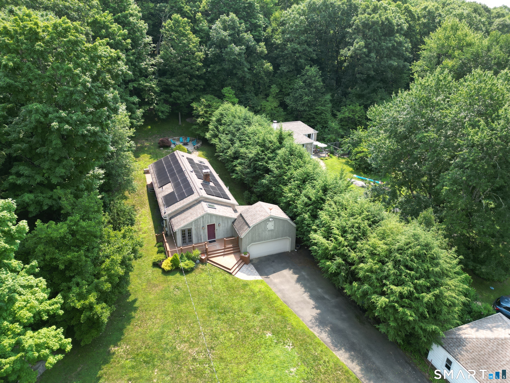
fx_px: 354
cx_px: 255
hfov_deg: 71.6
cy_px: 192
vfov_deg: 56.8
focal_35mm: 24
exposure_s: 1/640
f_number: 1.7
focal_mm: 6.72
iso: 100
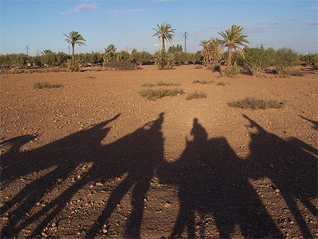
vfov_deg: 38.7
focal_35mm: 37
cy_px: 120
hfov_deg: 50.1
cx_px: 159
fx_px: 340
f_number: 5.6
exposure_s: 1/750
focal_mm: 5.6
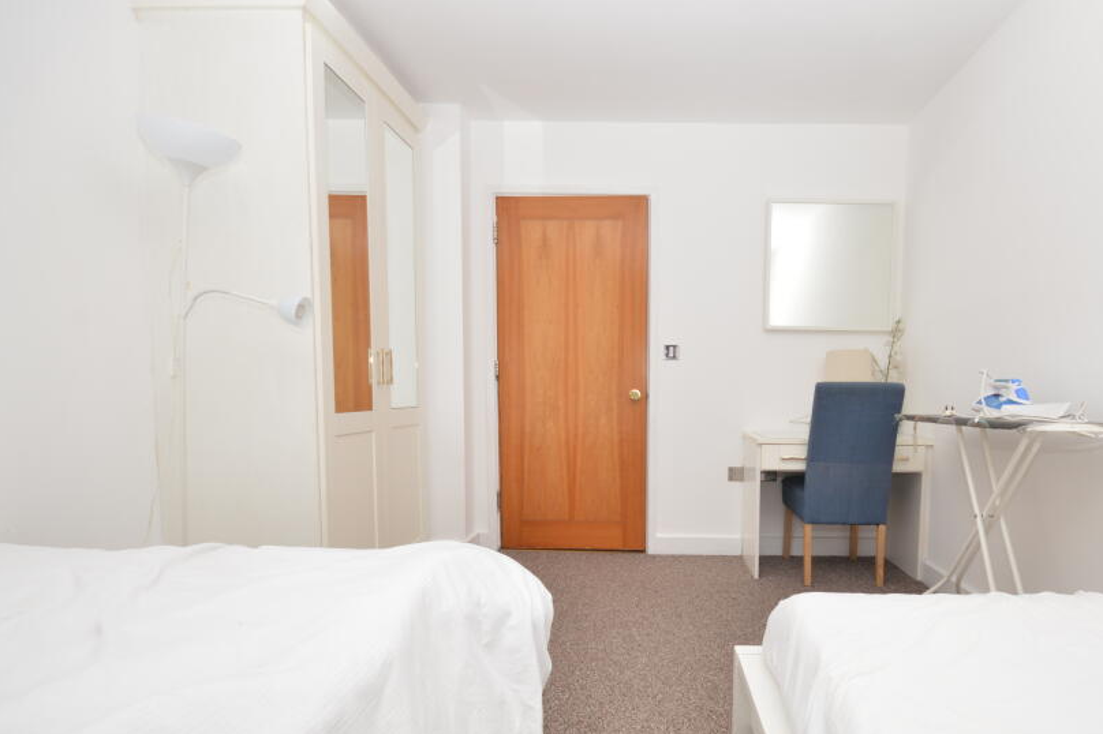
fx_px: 582
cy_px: 440
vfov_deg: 63.9
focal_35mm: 19
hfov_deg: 86.0
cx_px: 651
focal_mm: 10
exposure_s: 1/60
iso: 100
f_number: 8
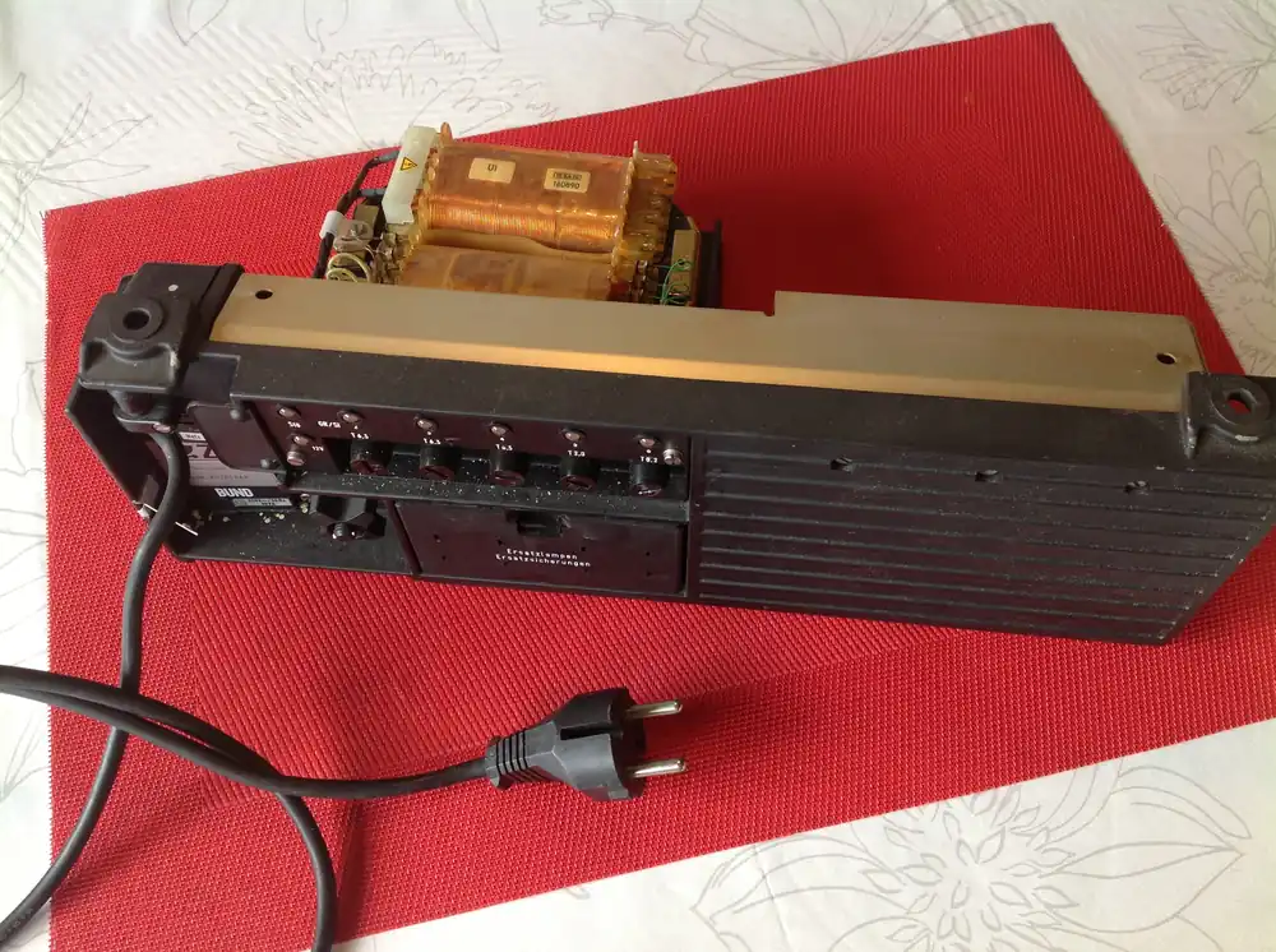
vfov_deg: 40.6
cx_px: 638
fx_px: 1288
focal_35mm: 35
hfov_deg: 52.7
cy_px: 476
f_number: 2.4
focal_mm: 4.28
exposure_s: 1/60
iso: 50
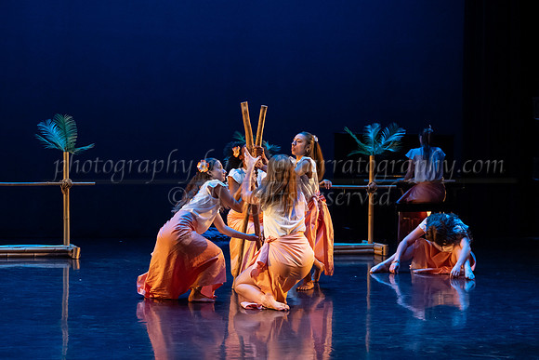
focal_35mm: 95
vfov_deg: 14.4
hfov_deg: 21.4
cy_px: 180
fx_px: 1425
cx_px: 266
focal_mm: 75
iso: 4000
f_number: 4
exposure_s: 1/400
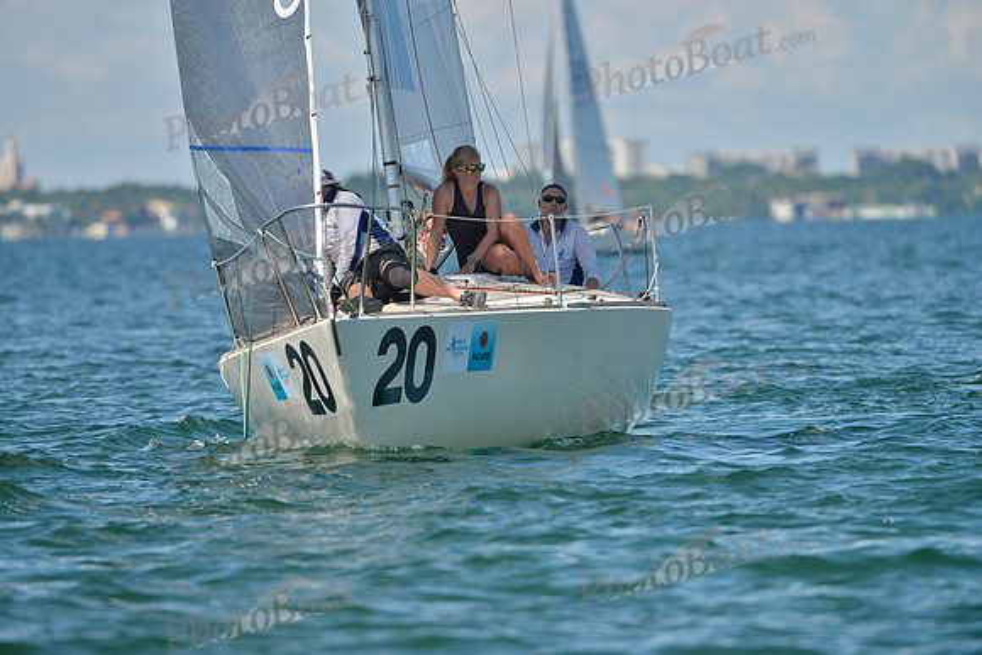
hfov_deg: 6.9
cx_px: 491
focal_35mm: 300
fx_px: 8185
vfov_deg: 4.6
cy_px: 328
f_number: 5.6
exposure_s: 1/1250
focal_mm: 300
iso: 200
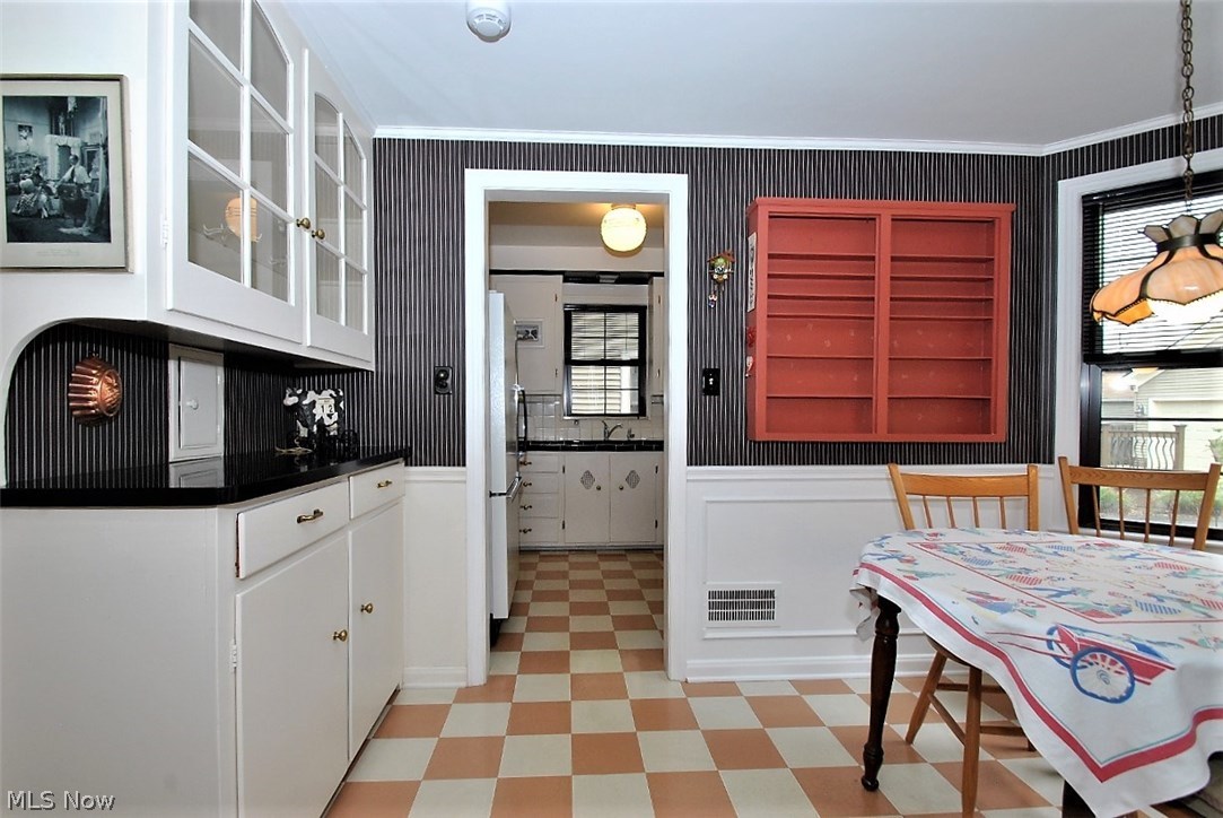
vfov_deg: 77.4
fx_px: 510
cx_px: 612
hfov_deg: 100.3
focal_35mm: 15
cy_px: 409
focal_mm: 10
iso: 400
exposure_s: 1/60
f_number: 10
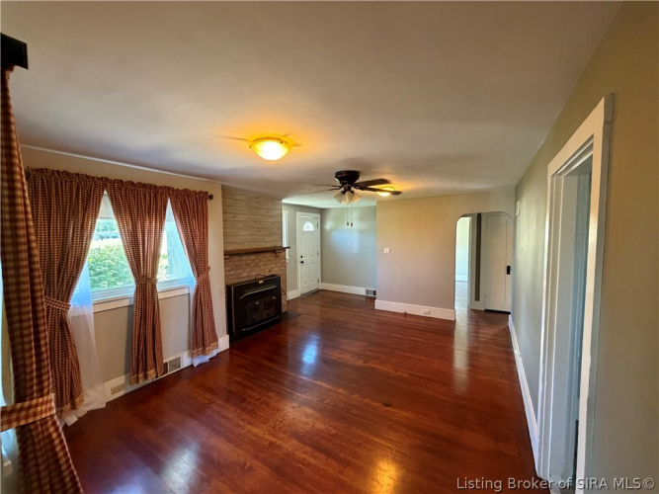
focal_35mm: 14
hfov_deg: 102.1
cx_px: 330
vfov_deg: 85.7
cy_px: 247
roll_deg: +1.6
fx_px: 266
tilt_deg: -2.6
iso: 640
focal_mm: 2.22
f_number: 2.2
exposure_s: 1/60
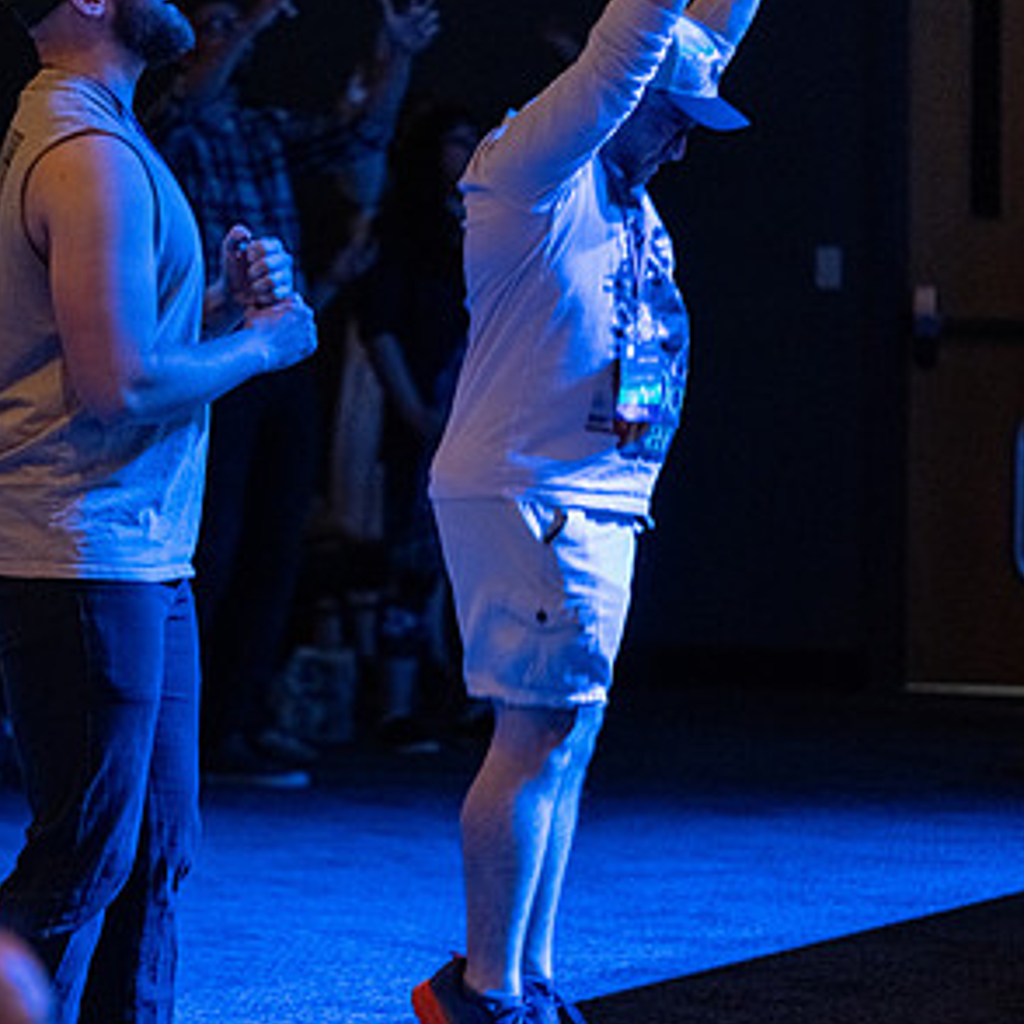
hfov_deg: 6.4
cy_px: 519
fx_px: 9137
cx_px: 515
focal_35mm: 273
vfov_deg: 6.4
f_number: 2.8
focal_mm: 140
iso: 6400
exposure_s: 1/105
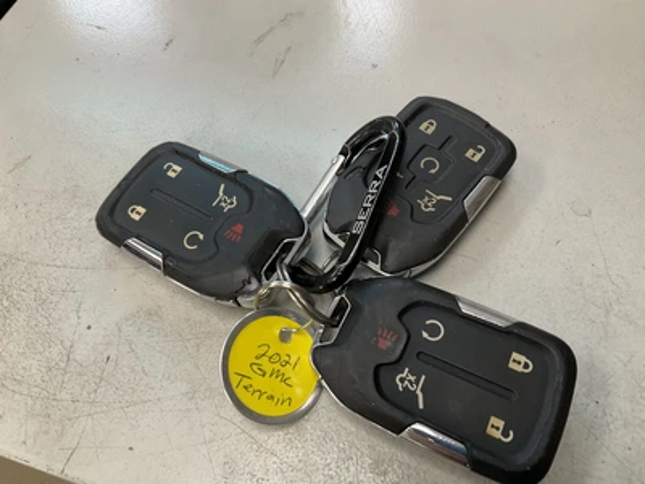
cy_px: 242
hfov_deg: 61.7
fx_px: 540
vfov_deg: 48.2
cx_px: 322
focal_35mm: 29
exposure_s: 1/95
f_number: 1.8
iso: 64
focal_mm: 3
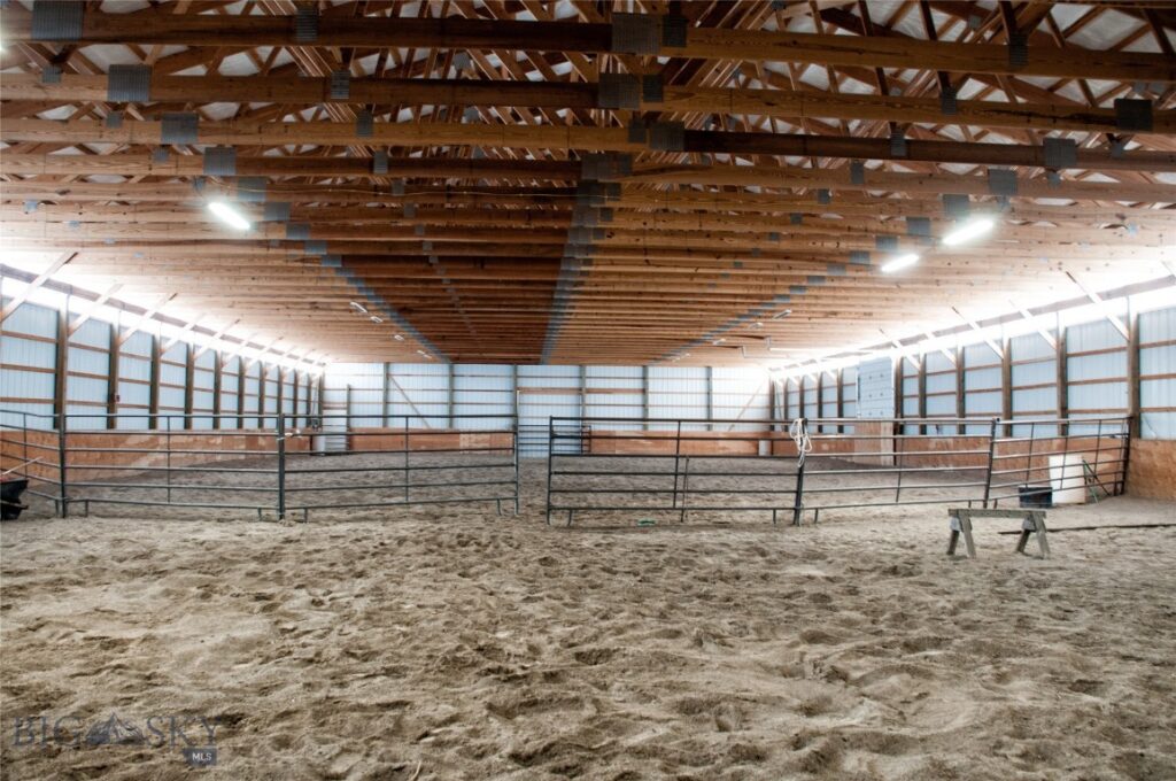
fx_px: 881
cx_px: 588
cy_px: 390
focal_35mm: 27
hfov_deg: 67.4
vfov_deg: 47.8
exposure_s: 1/5
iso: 320
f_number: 4.5
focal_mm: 18
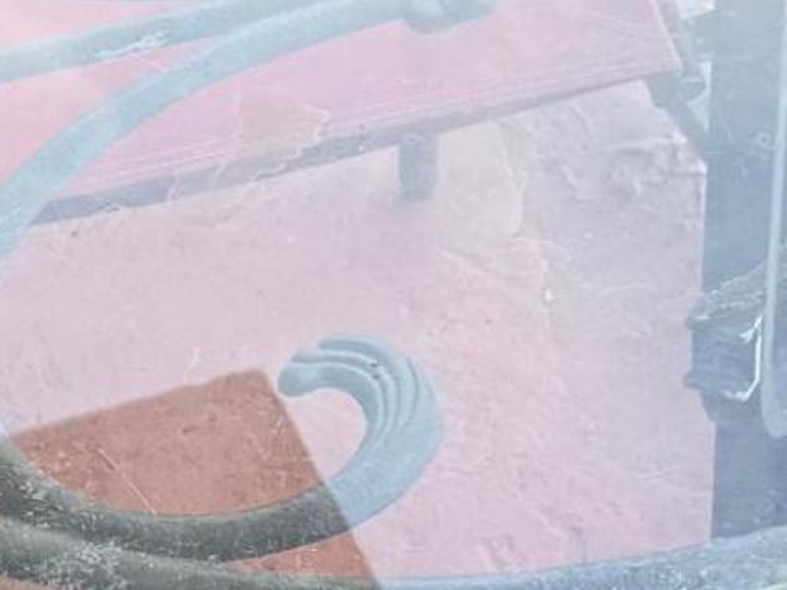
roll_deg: +9.6
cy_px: 510
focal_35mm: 163
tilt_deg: -42.1
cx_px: -84
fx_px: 3706
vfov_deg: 9.1
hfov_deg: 11.9
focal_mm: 6.76
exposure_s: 1/567
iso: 80
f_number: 1.78
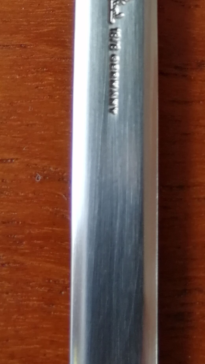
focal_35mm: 81
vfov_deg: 24.4
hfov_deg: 14.9
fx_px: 783
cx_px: 126
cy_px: -38
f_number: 1.8
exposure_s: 1/33.3
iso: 160
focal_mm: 3.95
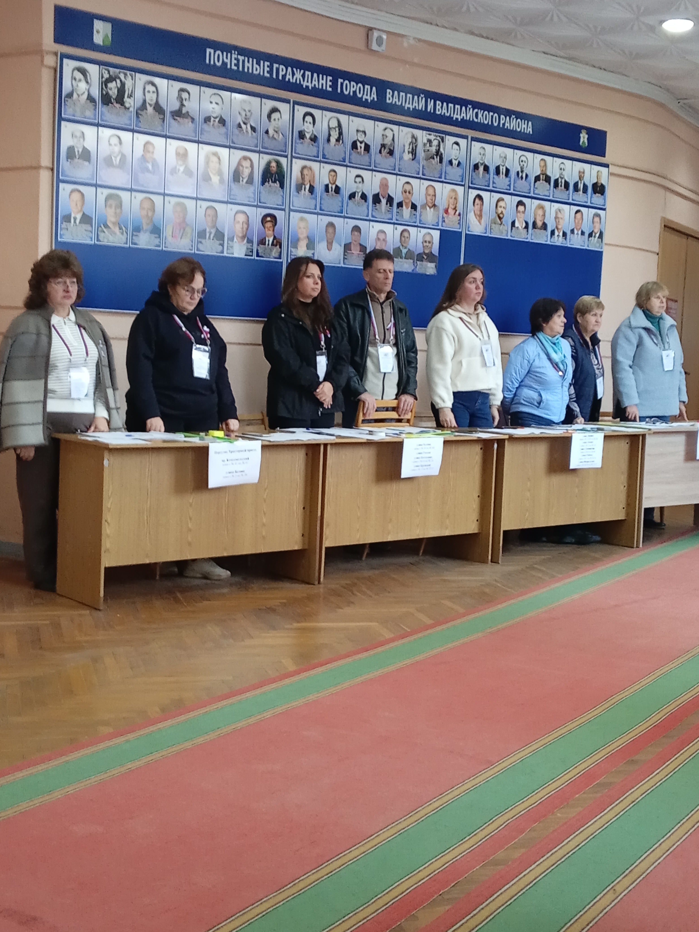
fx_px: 1265
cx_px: 350
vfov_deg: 40.4
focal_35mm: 47
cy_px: 466
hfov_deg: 30.9
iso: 374
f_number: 1.8
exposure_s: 1/25
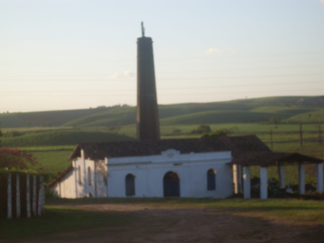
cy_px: 122
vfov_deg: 13.0
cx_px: 162
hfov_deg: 17.3
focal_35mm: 114
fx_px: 1067
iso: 80
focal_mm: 18.9
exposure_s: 1/250
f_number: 5.2
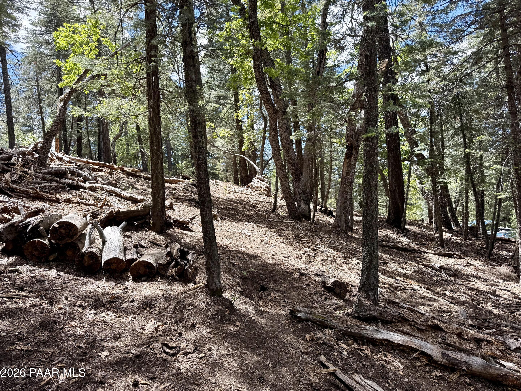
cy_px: 188
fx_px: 376
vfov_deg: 54.9
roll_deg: +4.9
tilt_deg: +2.7
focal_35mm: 25
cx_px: 262
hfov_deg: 69.4
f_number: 1.78
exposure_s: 1/868
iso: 80
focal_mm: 6.76
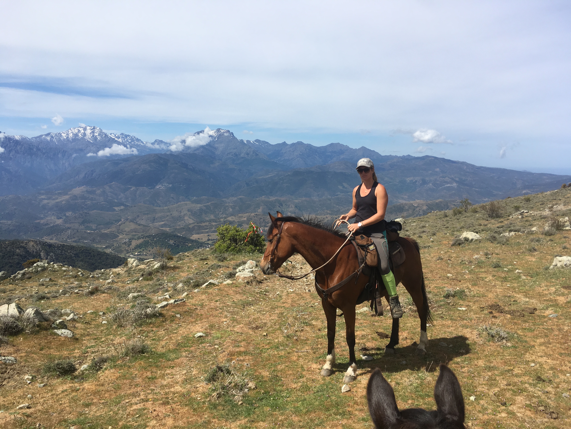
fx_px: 478
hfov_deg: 61.7
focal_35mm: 29
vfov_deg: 48.2
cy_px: 214
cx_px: 286
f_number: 2.2
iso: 25
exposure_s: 1/2137
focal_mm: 4.15
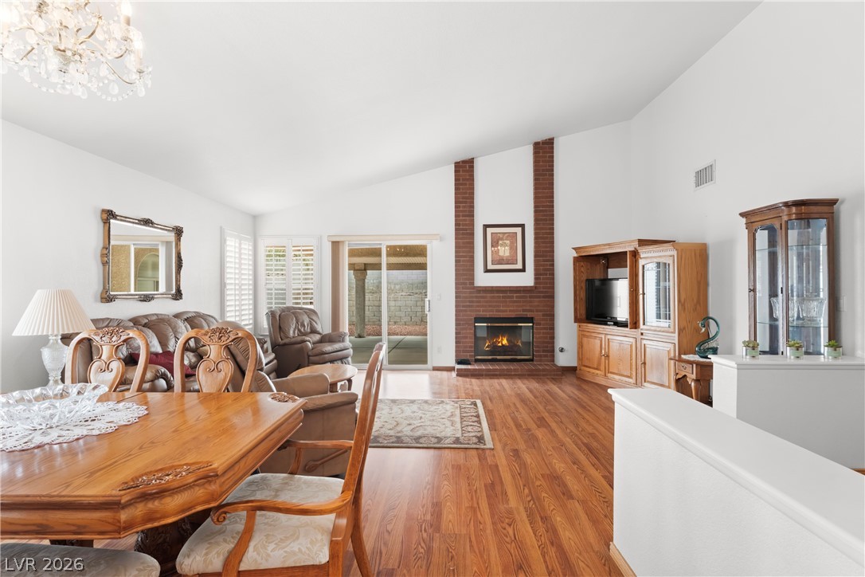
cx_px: 432
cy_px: 288
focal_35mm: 19
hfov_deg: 86.9
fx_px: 456
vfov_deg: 64.6
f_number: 8
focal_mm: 19
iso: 400
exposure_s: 1/5
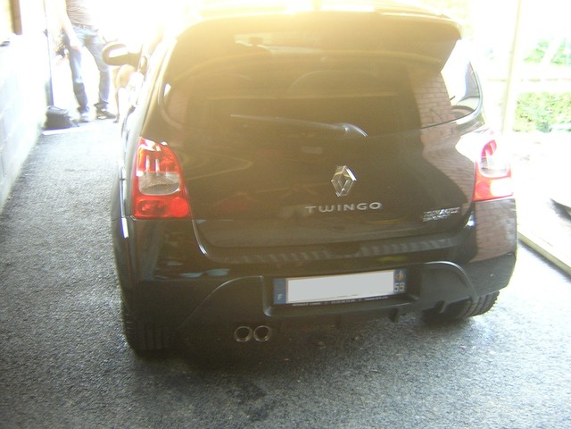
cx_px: 286
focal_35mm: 36
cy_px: 214
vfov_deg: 39.7
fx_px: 594
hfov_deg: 51.4
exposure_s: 1/3.8
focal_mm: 4.7
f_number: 2.6
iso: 256
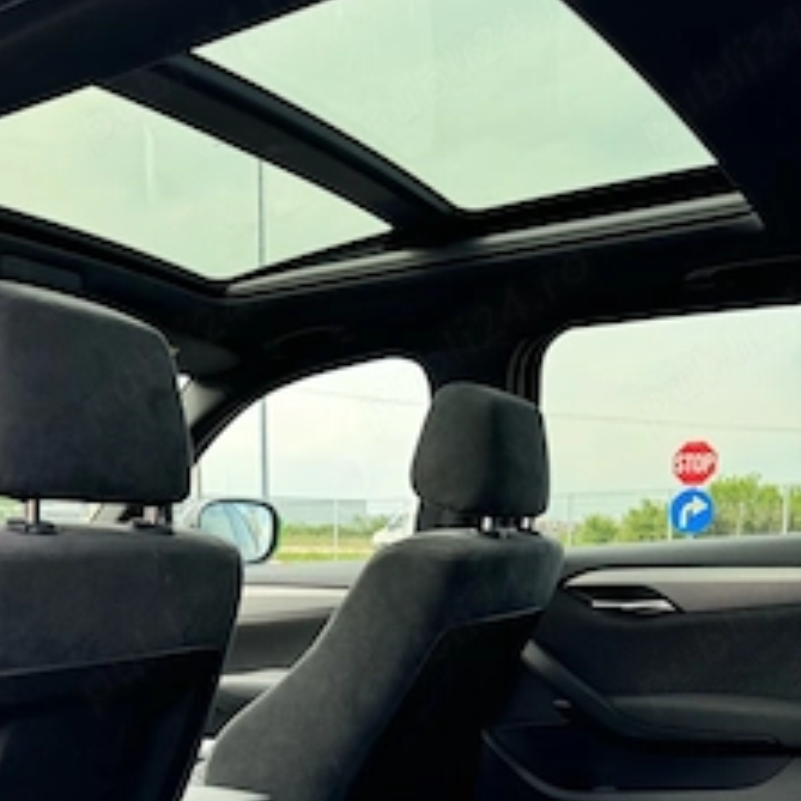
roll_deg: +0.1
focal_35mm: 38
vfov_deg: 41.6
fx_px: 995
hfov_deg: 43.2
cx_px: 266
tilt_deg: -7.5
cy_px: 661
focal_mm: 6.76
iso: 80
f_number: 1.78
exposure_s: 1/428
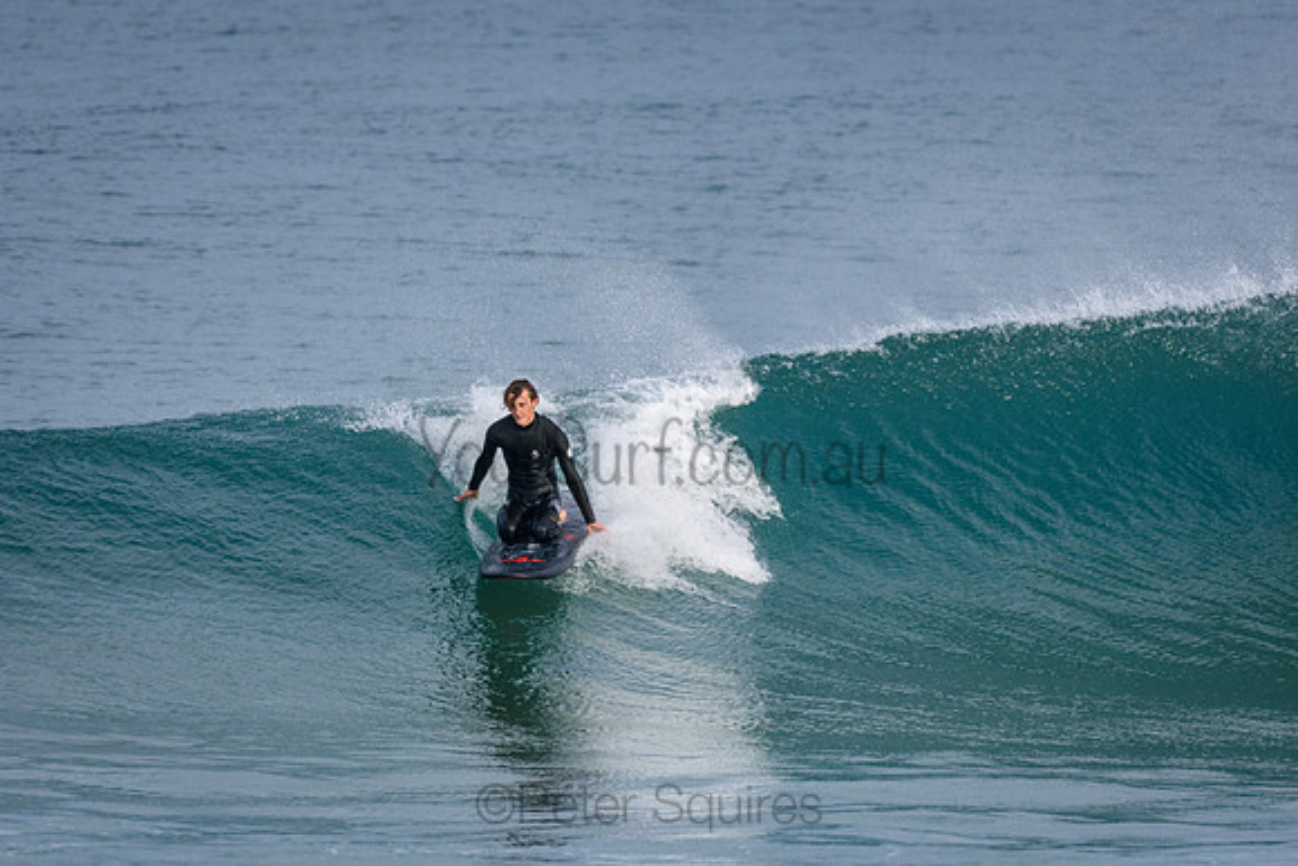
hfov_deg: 2.7
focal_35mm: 750
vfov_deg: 1.8
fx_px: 27047
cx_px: 649
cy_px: 433
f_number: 5.6
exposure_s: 1/2000
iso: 720
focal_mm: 500
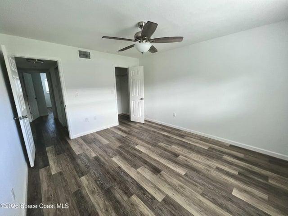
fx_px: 108
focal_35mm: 13
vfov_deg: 89.9
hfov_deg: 106.2
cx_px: 144
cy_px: 108
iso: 200
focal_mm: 1.57
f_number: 1.8
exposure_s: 1/99
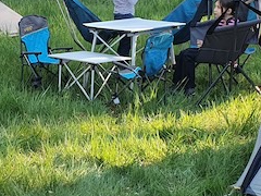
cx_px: 98
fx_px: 837
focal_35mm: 111
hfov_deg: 17.7
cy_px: 30
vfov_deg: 13.3
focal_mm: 4.32
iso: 50
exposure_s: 1/141
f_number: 2.4
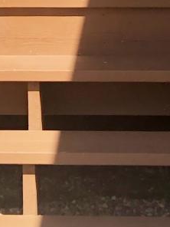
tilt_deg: +1.8
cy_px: -215
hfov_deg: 7.8
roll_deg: +0.7
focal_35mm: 189
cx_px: 39
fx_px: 1238
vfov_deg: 9.8
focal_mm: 4
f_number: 1.8
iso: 20
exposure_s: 1/615
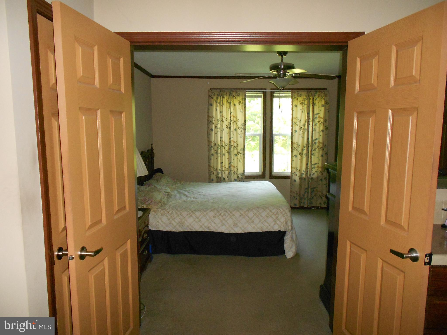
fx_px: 336
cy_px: 168
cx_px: 224
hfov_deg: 67.3
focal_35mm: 26
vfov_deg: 53.1
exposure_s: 1/25
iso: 320
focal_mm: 4.6
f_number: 3.2
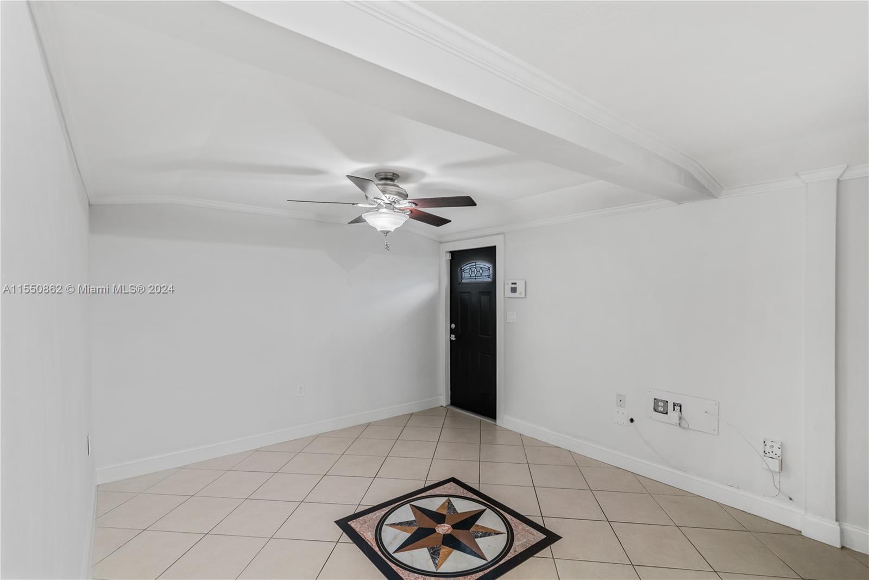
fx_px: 386
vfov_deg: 73.8
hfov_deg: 96.7
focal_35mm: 16
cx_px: 434
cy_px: 290
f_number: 7.1
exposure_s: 1/60
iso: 640
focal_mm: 16
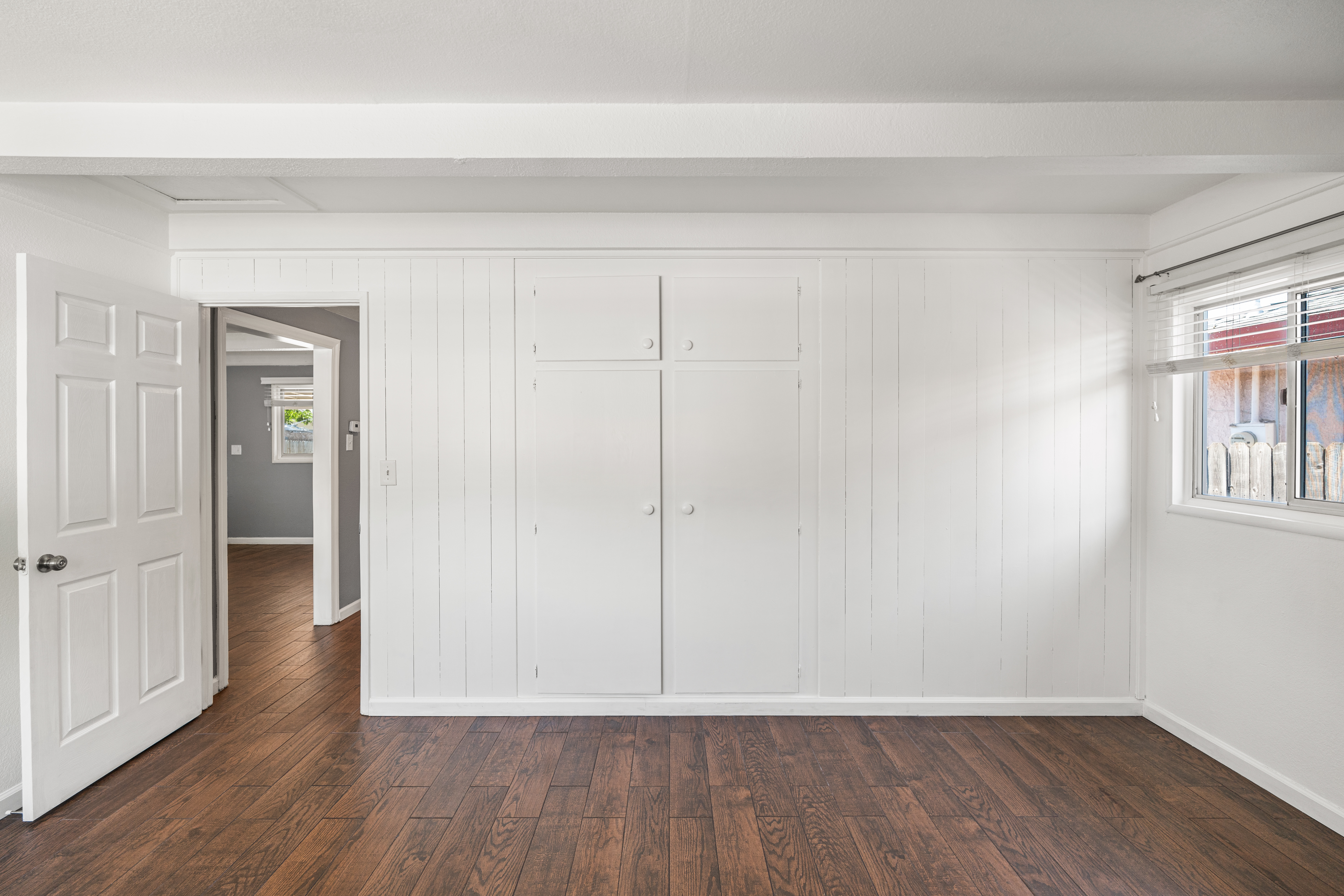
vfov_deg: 73.7
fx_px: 597
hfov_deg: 96.7
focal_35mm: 16
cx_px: 672
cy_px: 448
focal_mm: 16
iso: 400
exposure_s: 1/25
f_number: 4
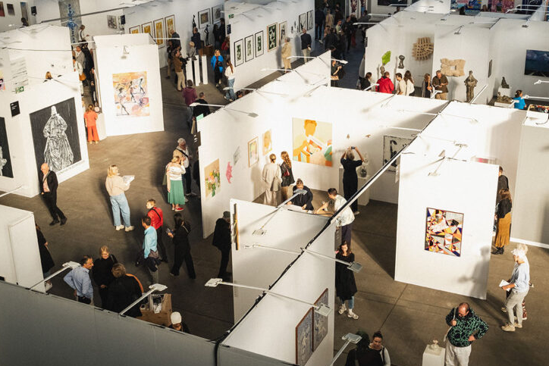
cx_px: 297
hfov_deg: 40.3
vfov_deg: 27.5
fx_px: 747
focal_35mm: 49
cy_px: 165
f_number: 5.6
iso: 800
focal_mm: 23
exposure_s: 1/250
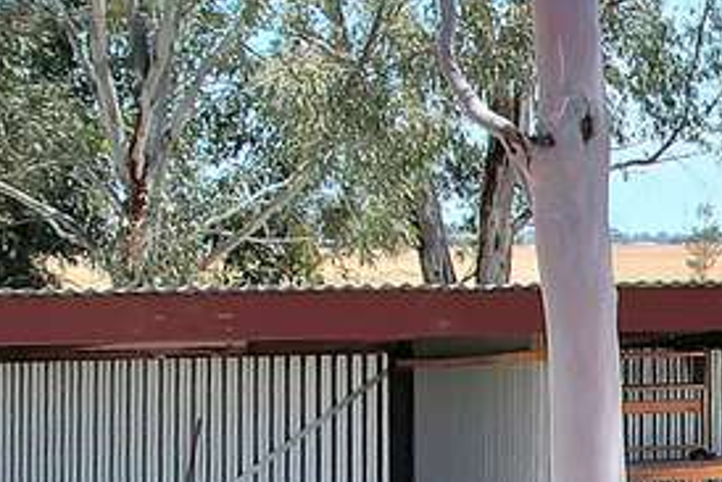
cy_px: 1193
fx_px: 3090
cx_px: 1505
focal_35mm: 154
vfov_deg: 8.2
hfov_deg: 11.8
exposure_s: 1/1500
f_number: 2.8
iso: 130
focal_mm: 8.38
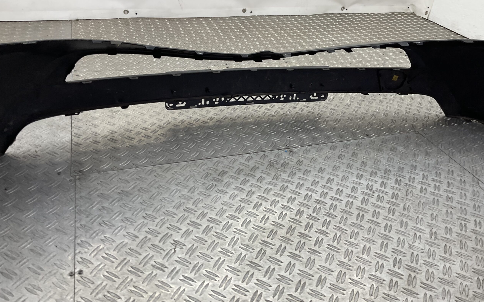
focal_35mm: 31
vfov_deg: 40.5
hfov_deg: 61.2
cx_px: 242
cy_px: 134
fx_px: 409
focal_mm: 3
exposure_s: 1/100
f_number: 1.8
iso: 25
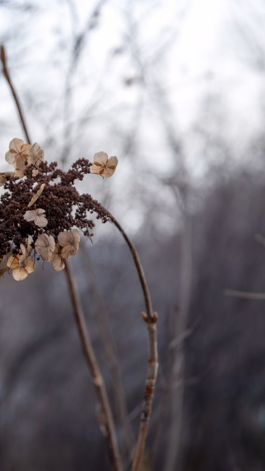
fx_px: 1674
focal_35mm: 134
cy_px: 236
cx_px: 36
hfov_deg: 9.0
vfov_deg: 16.0
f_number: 5
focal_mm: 85
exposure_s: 1/100
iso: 400
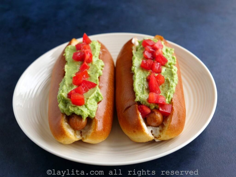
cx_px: 118
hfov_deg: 28.6
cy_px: 88
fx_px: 464
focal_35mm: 68
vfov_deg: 21.6
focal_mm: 34
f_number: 3.8
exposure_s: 1/80
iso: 800
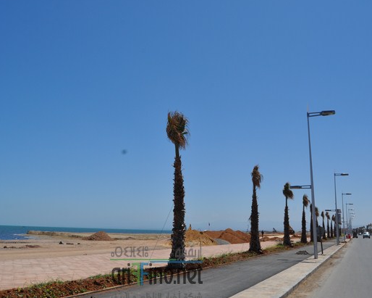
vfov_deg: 42.2
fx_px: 385
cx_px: 156
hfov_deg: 51.3
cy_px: 149
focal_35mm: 35
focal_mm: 20
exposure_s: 1/500
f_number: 11
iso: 200
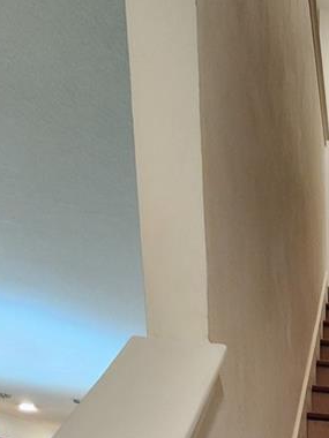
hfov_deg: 26.2
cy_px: 634
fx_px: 520
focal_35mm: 41
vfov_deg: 30.0
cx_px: 488
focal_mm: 2.2
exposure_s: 1/40
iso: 320
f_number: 2.2
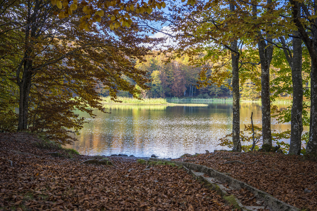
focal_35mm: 35
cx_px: 158
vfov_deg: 37.9
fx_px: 308
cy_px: 106
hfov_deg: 54.4
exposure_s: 1/40
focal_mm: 35
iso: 250
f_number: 6.3
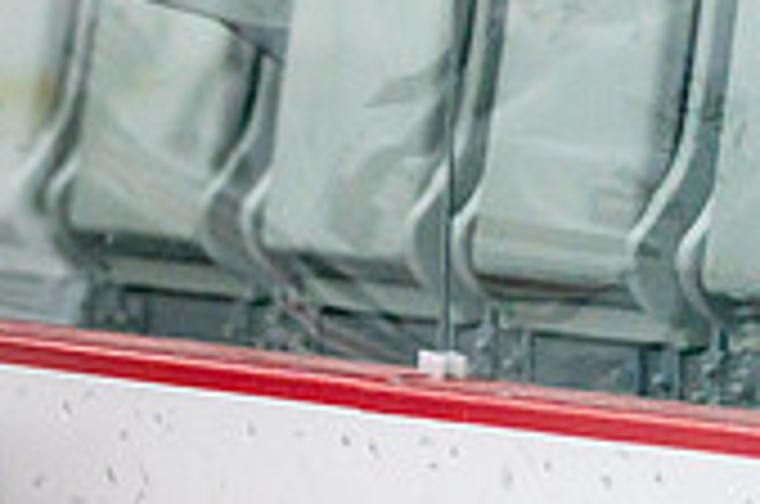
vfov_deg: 2.6
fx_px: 10873
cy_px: 848
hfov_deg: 4.0
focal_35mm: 516
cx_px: -418
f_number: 2.8
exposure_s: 1/1250
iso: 3200
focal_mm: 150
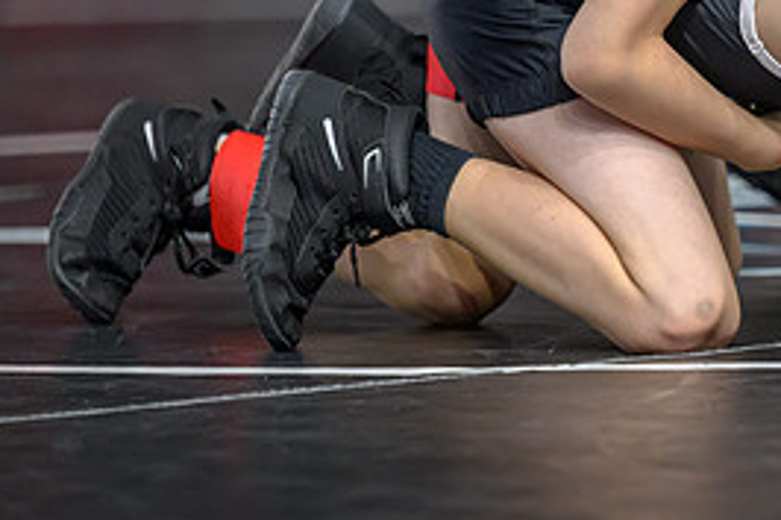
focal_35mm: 451
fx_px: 9778
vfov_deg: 3.0
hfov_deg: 4.6
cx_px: 903
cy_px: 128
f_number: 2.8
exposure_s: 1/500
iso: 2200
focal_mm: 175
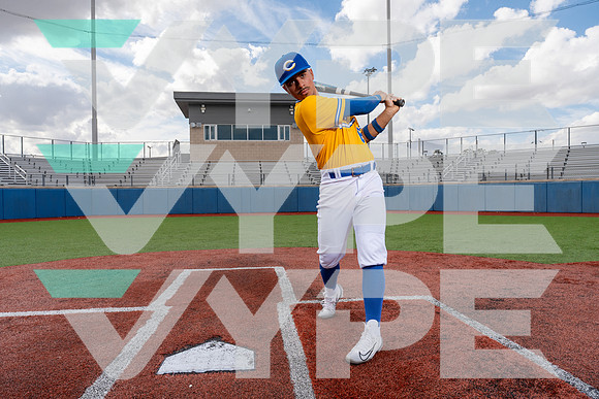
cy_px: 200
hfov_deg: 73.7
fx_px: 399
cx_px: 300
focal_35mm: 24
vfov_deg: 53.2
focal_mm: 24
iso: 100
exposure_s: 1/250
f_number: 8
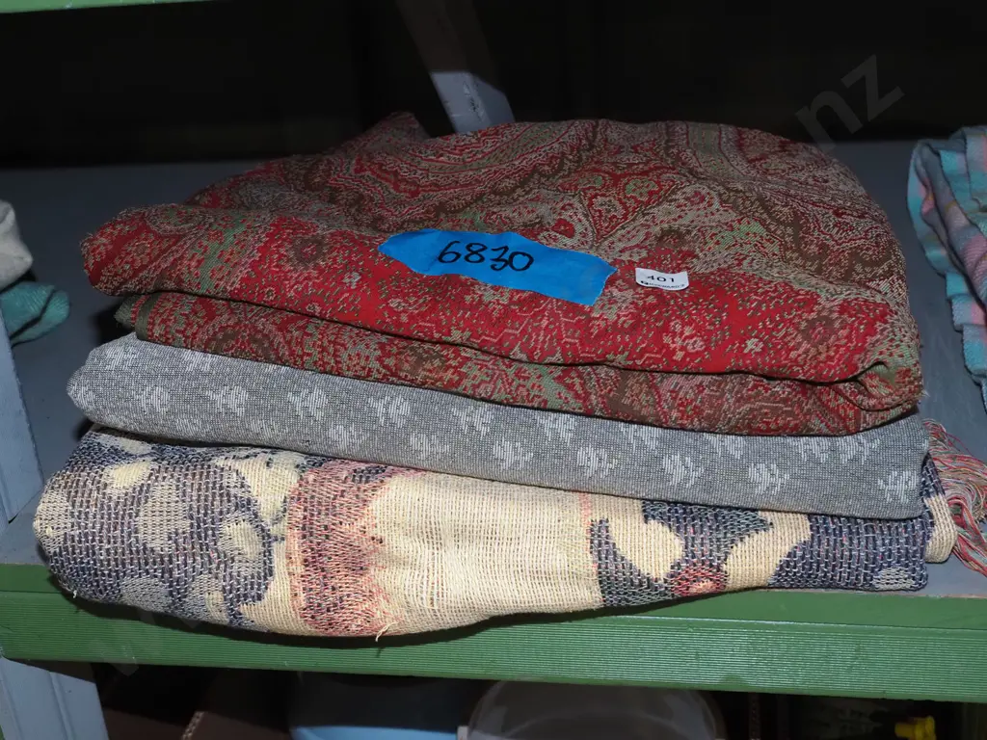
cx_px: 494
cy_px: 370
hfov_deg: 41.2
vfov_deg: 31.5
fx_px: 1312
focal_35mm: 46
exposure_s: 1/60
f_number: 5.6
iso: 2000
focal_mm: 23
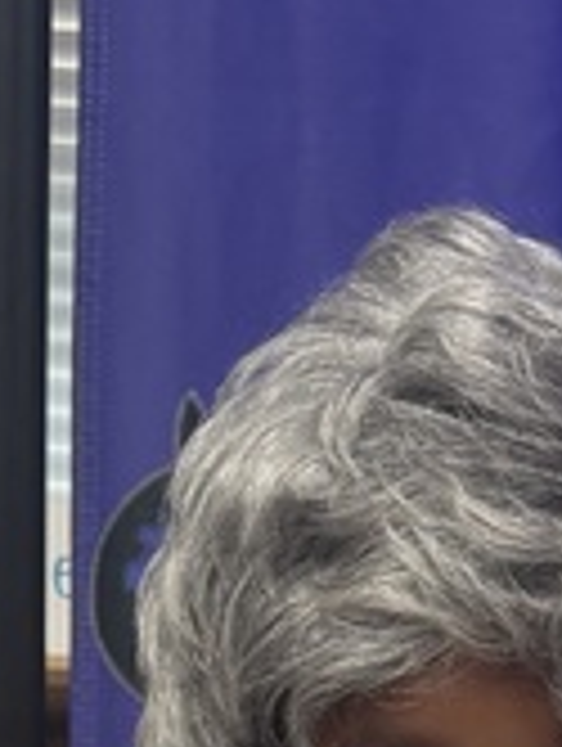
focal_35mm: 148
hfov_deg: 10.0
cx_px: 584
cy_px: 1462
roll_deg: -0.8
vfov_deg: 12.0
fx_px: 3196
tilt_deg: -8.1
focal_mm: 6.76
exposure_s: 1/120
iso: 125
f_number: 1.78
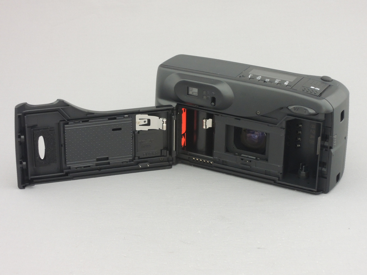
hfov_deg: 23.0
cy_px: 138
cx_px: 184
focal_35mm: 85
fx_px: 901
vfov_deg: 17.4
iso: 560
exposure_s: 1/25
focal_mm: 15.2
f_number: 5
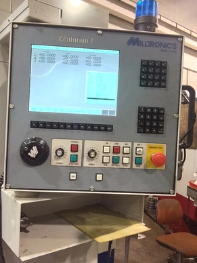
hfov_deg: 44.2
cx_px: 96
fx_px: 243
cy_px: 134
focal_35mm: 32
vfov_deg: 56.8
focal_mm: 2.15
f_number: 2.4
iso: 400
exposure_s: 1/30
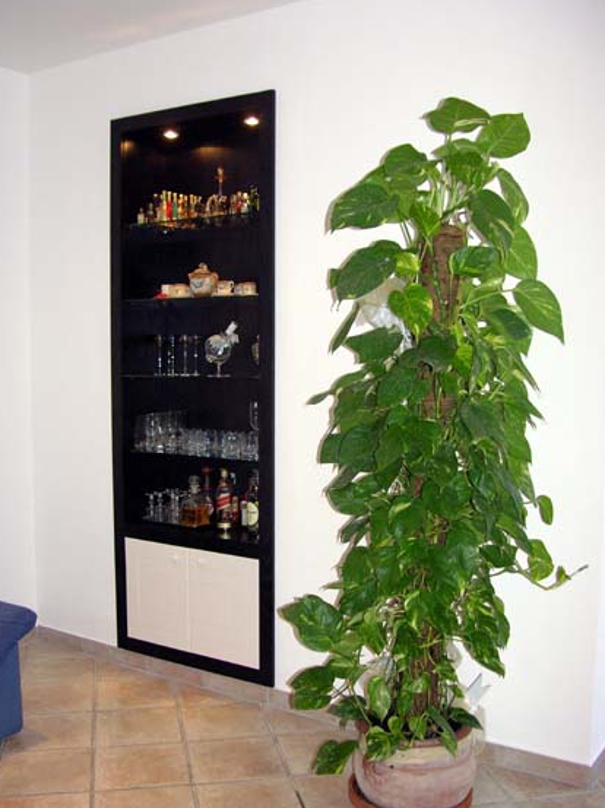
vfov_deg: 49.0
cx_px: 295
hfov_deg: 37.7
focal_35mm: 38
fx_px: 887
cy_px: 422
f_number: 2.8
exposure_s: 1/60.1
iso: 200
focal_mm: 8.9
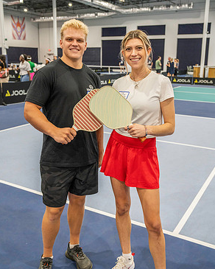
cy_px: 129
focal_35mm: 37
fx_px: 294
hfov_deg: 40.1
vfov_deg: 49.1
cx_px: 107
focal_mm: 32
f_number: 4.5
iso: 2500
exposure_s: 1/200
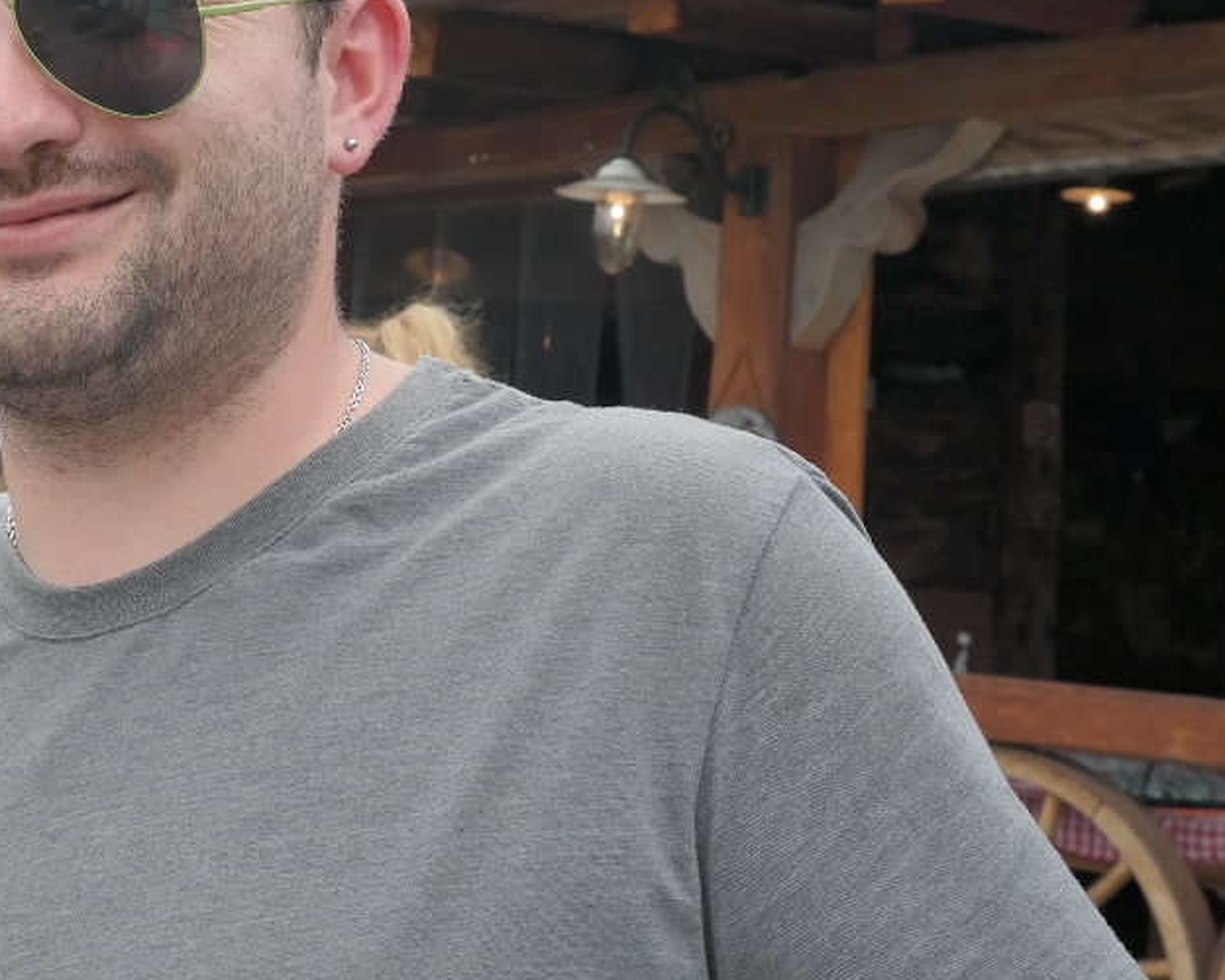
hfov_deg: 28.9
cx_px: 400
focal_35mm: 65
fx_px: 2356
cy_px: 367
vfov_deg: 23.4
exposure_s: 1/320
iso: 200
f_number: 6.3
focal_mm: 18
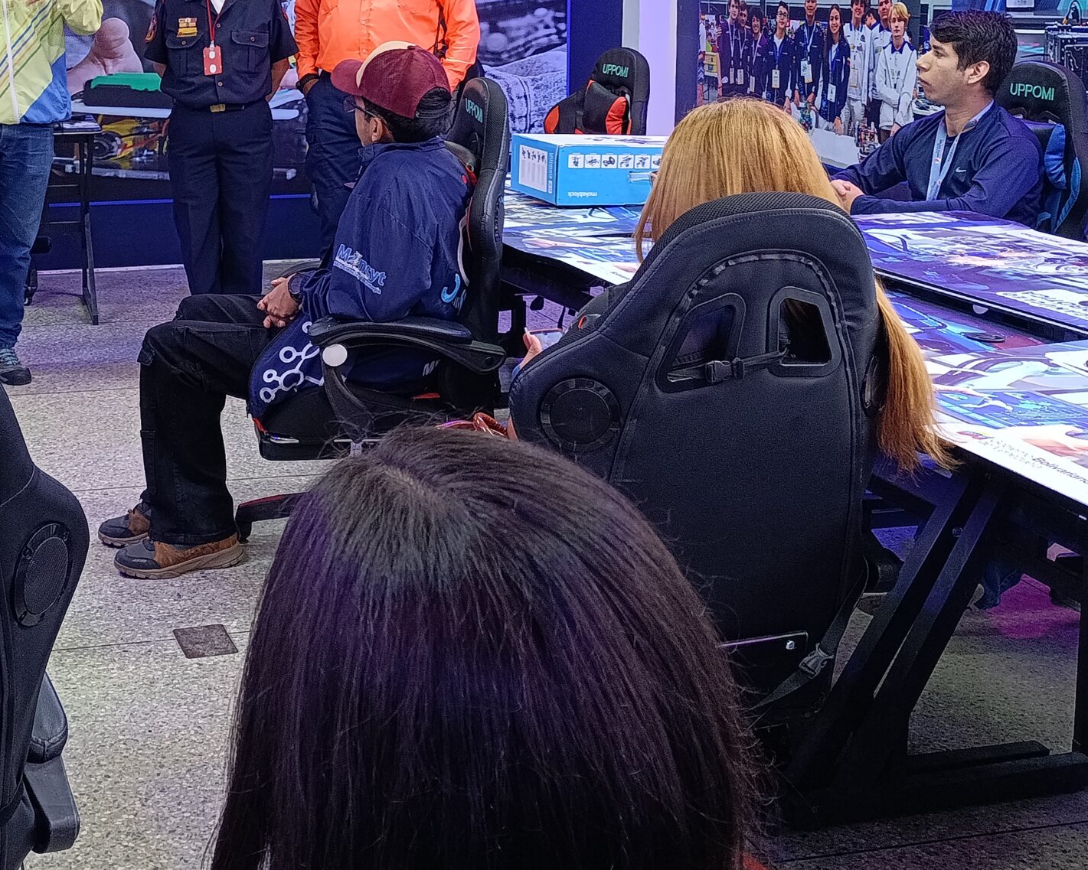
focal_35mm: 51
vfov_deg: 29.0
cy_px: 159
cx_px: 256
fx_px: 1642
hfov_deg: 35.7
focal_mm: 4.71
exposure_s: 1/33.3
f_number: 1.7
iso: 320
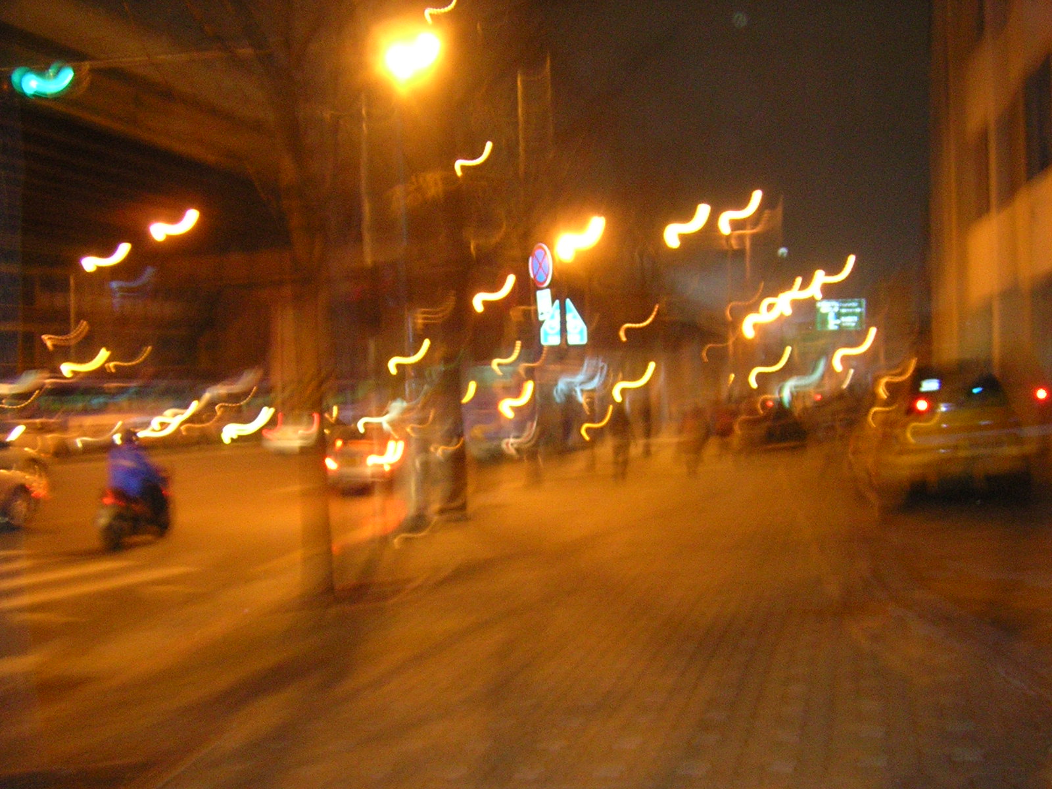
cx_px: 526
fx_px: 1094
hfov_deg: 51.4
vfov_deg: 39.7
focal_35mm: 36
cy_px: 394
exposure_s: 1/5.5
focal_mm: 4.7
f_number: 2.6
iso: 400
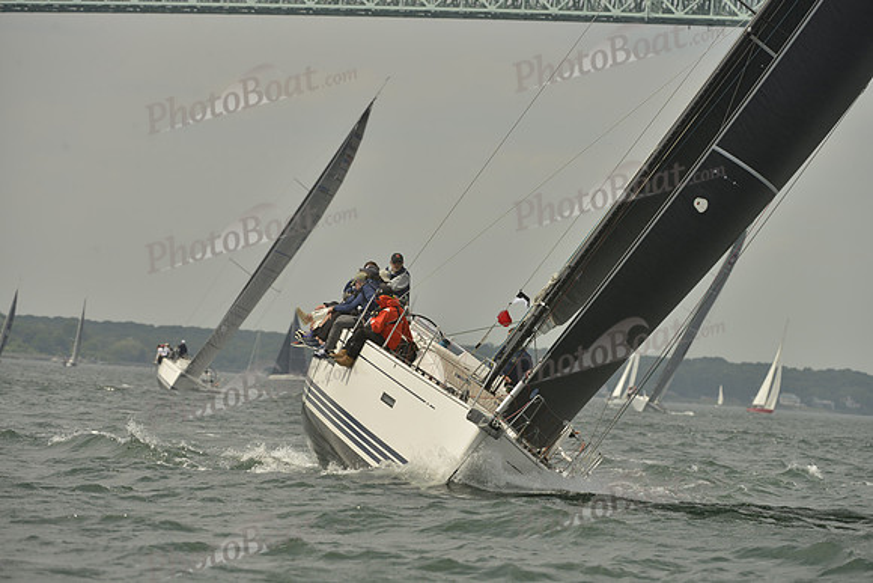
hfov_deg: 6.9
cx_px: 436
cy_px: 292
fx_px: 7276
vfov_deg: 4.6
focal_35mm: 300
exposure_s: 1/1250
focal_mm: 300
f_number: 9
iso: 280
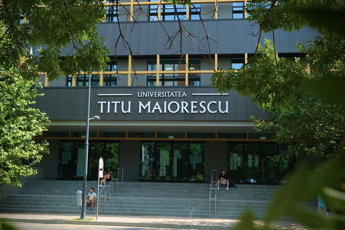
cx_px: 162
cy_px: 114
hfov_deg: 51.9
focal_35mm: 37
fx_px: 355
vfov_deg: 35.9
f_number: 6.4
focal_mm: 22.3
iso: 6400
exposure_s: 1/7500
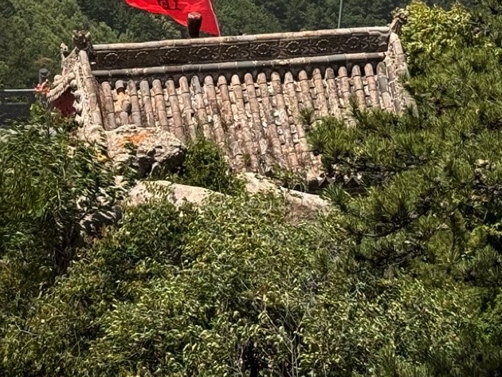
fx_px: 2263
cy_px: -117
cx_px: 55
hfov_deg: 12.6
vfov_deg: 9.4
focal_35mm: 156
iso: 64
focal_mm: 6.76
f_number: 1.78
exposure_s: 1/2513
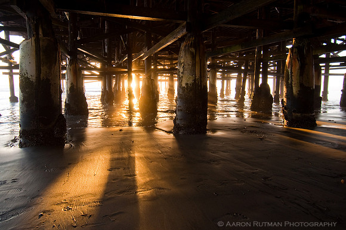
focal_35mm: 18
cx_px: 173
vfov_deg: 67.2
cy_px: 115
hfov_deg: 90.1
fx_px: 173
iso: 200
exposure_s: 1/60
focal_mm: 12
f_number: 4
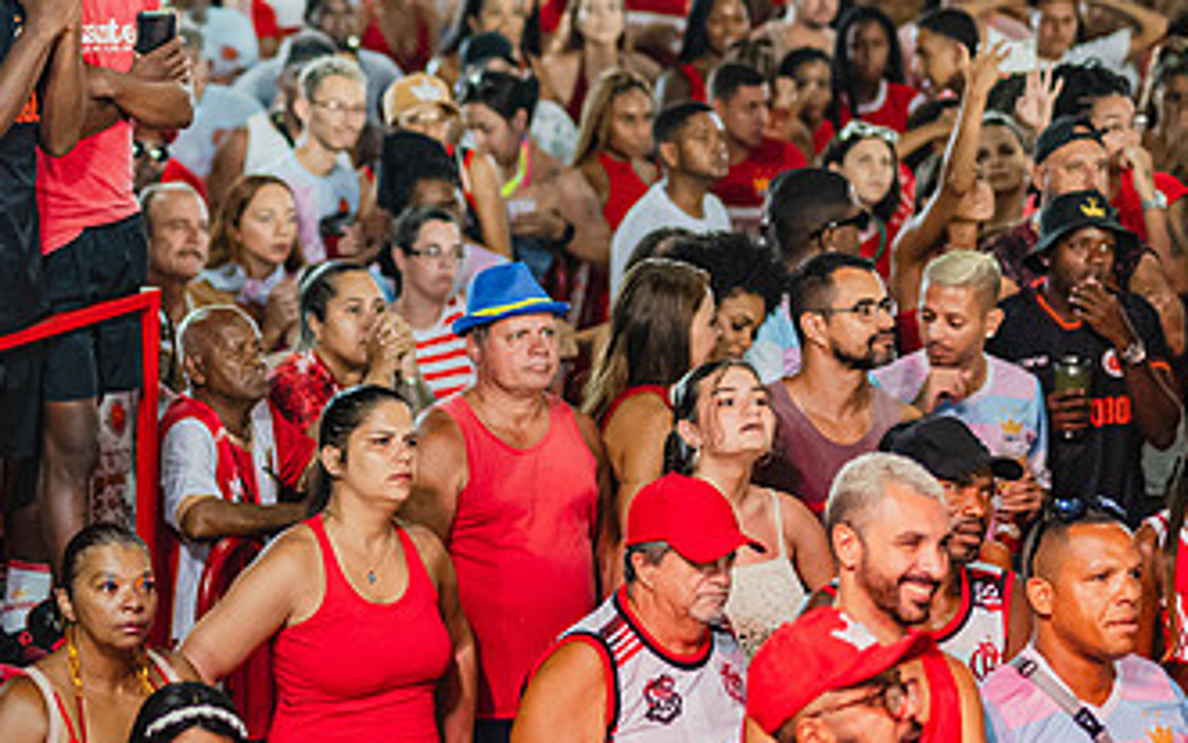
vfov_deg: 9.8
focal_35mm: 134
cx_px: 219
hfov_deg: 15.5
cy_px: 248
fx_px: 4339
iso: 2000
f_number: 1.2
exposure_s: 1/1000
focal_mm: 50
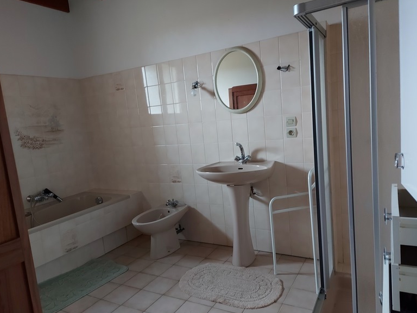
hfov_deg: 69.4
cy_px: 159
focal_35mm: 25
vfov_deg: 54.9
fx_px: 301
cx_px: 206
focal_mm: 5.23
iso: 250
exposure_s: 1/24
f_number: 1.8
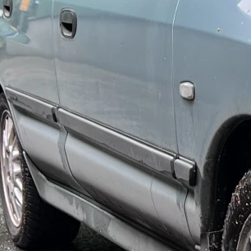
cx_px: 477
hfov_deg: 11.2
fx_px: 1181
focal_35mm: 144
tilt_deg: -8.8
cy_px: 218
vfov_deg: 12.1
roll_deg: +0.9
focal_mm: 5.7
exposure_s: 1/177
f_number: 1.5
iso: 40
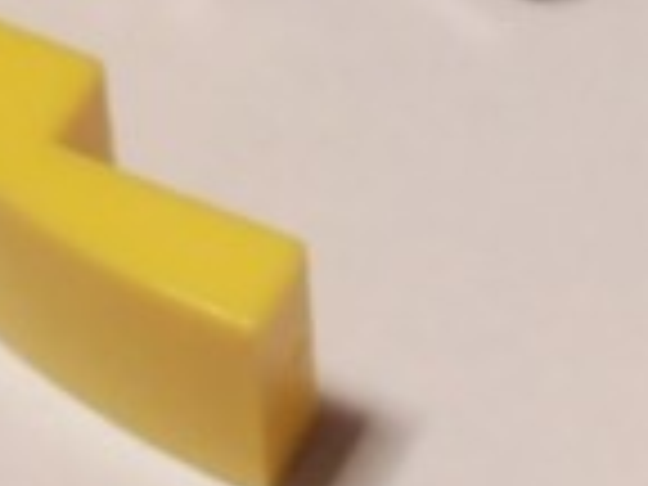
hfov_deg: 8.5
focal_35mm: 231
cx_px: 688
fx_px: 4324
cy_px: -214
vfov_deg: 6.4
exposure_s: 1/250
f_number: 3.9
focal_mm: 6.61
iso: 80
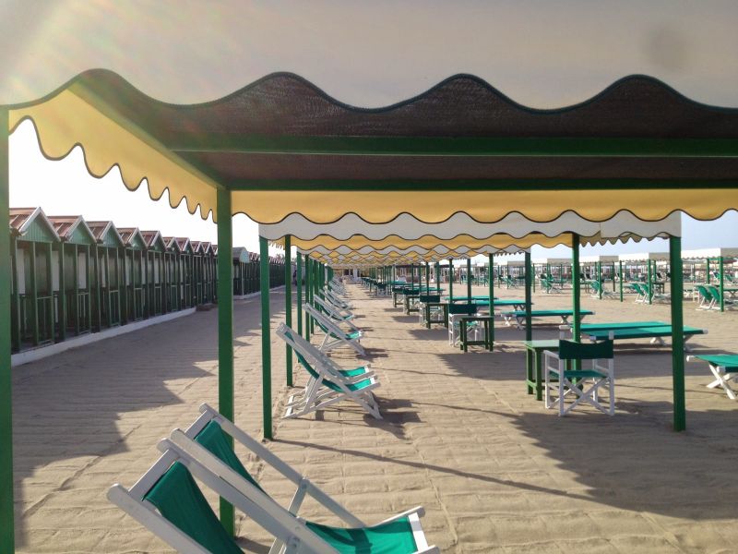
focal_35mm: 35
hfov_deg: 52.6
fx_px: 746
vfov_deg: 40.7
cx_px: 369
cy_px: 277
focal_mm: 4.28
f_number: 2.4
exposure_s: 1/1082
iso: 64
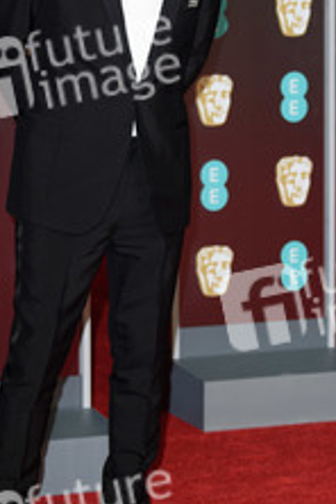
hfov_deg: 7.8
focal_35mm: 177
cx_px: 131
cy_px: 184
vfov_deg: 11.6
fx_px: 2478
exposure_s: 1/250
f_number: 5.6
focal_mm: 98
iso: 800
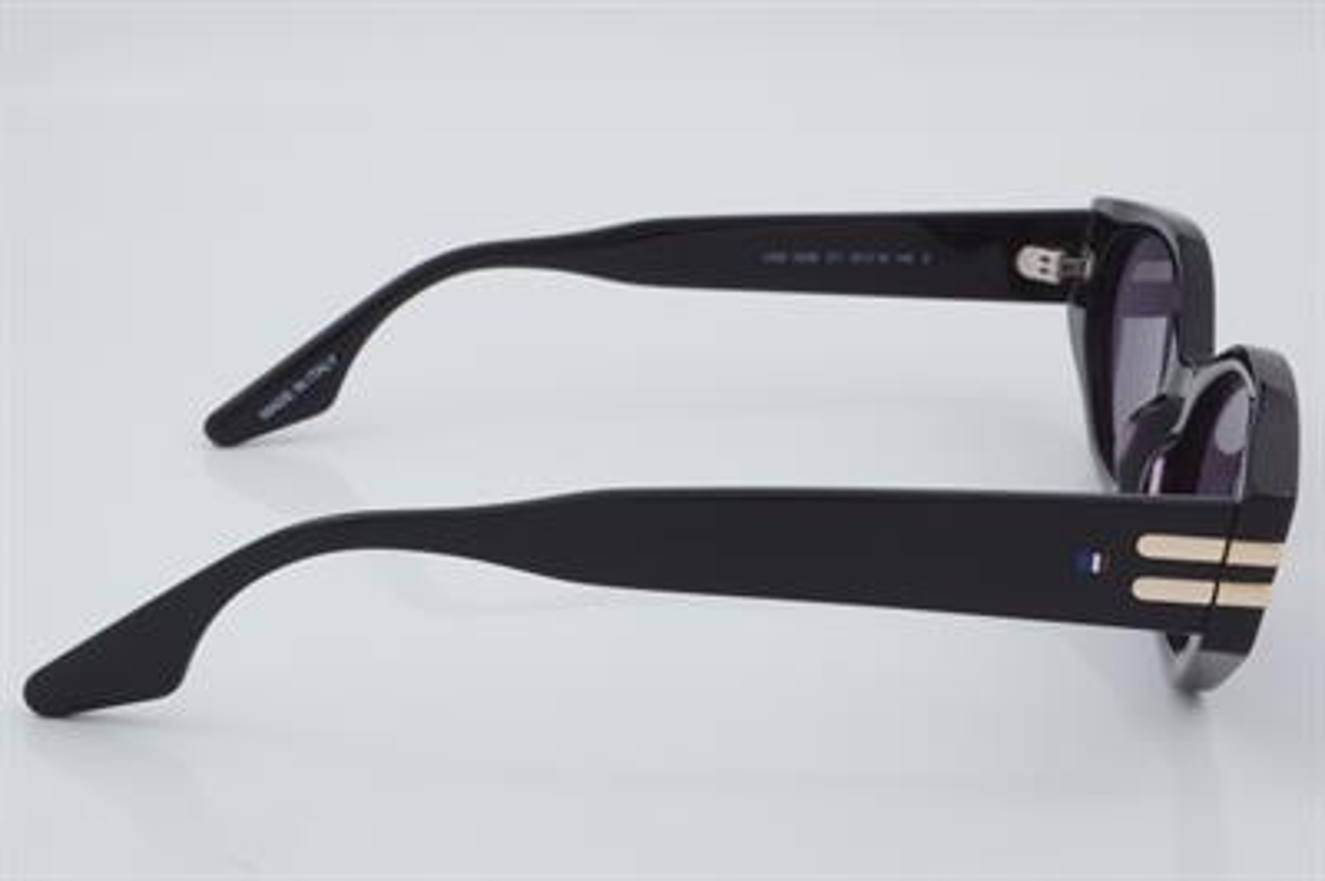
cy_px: 440
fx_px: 2758
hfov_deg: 27.0
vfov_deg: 18.2
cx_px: 662
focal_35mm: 75
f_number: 32
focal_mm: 50
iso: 100
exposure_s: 1/4
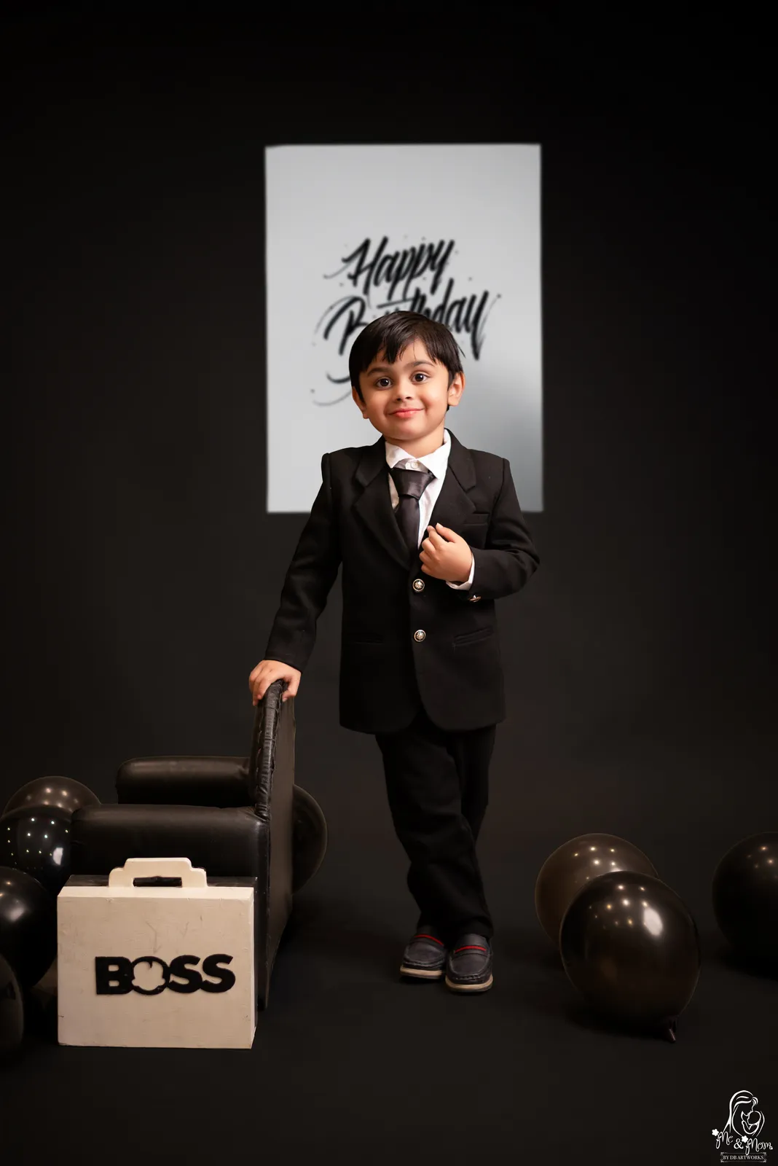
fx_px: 1619
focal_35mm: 50
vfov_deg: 39.6
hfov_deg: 27.0
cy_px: 583
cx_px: 389
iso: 400
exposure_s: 1/250
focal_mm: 50
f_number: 1.8
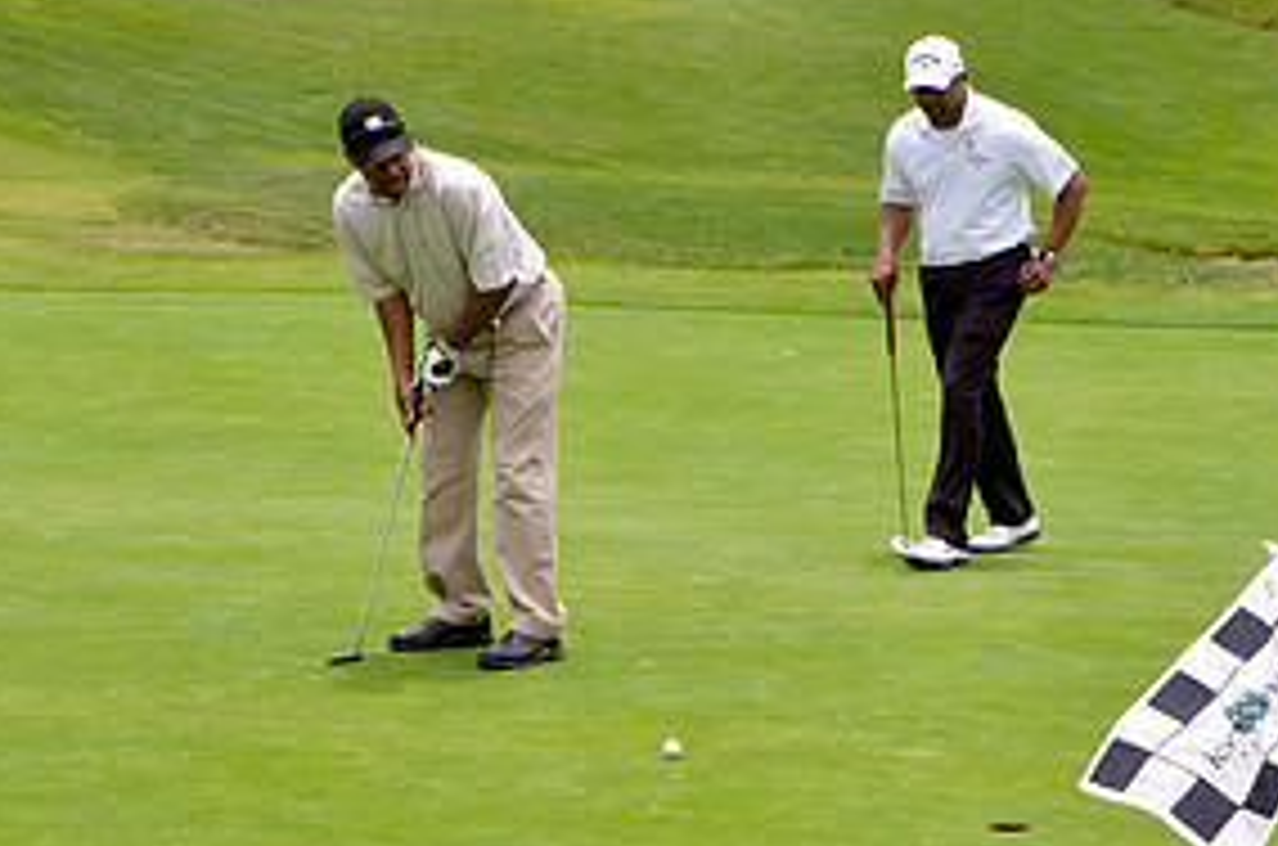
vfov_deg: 8.9
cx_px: 918
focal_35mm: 153
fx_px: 5419
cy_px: 536
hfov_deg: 13.4
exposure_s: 1/200
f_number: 13
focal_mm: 50
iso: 200
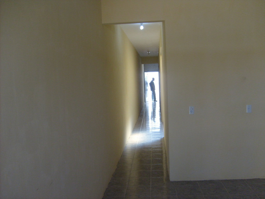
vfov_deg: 40.7
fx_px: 268
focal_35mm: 35
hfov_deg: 52.6
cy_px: 100
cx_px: 132
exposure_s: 1/90
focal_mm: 5.8
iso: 80
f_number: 2.8
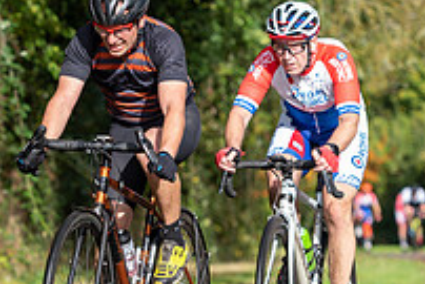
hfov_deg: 5.7
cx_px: 105
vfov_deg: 3.8
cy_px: 100
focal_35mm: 359
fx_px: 4241
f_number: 4
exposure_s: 1/1000
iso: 200
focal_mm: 125
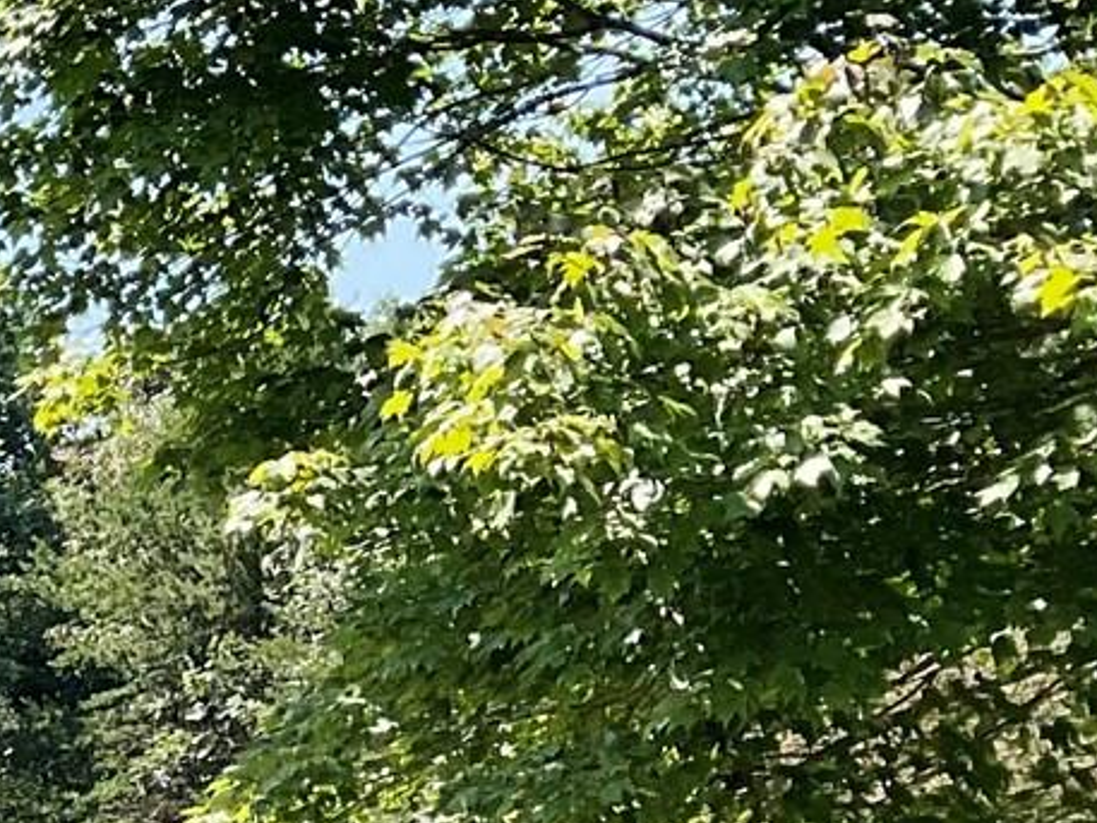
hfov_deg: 13.0
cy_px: 1260
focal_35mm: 130
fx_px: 4121
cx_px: -1135
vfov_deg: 11.0
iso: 16
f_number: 1.8
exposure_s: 1/719
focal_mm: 3
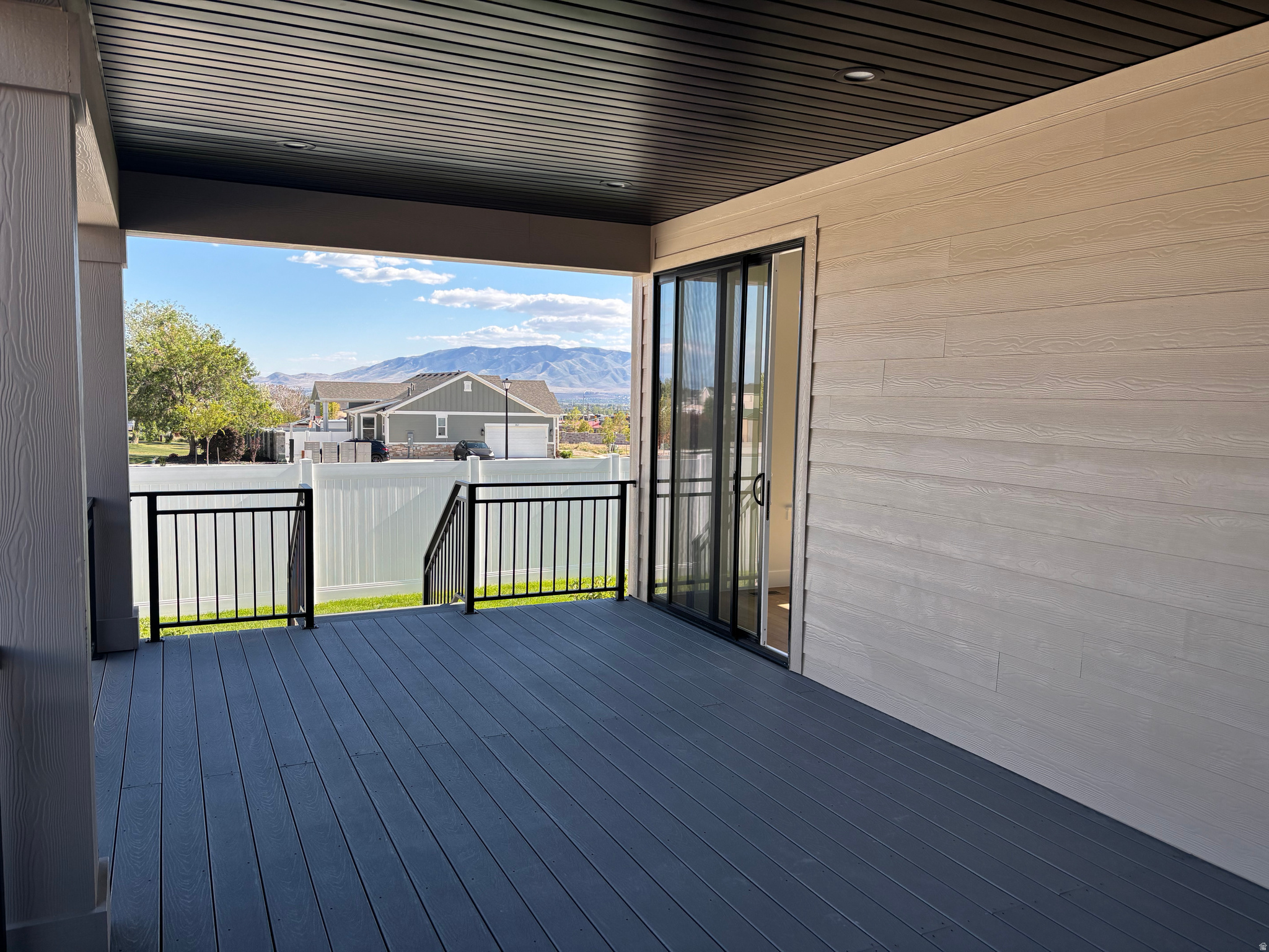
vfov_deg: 53.1
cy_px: 476
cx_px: 634
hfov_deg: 67.3
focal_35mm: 26
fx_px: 953
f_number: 1.6
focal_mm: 5.96
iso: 50
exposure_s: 1/927
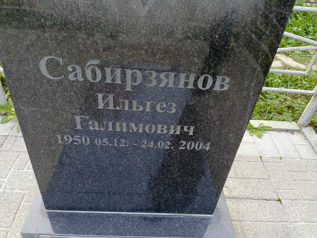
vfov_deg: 51.4
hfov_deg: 65.3
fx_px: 247
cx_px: 160
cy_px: 122
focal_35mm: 27
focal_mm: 4.76
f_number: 1.69
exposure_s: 1/60
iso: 236
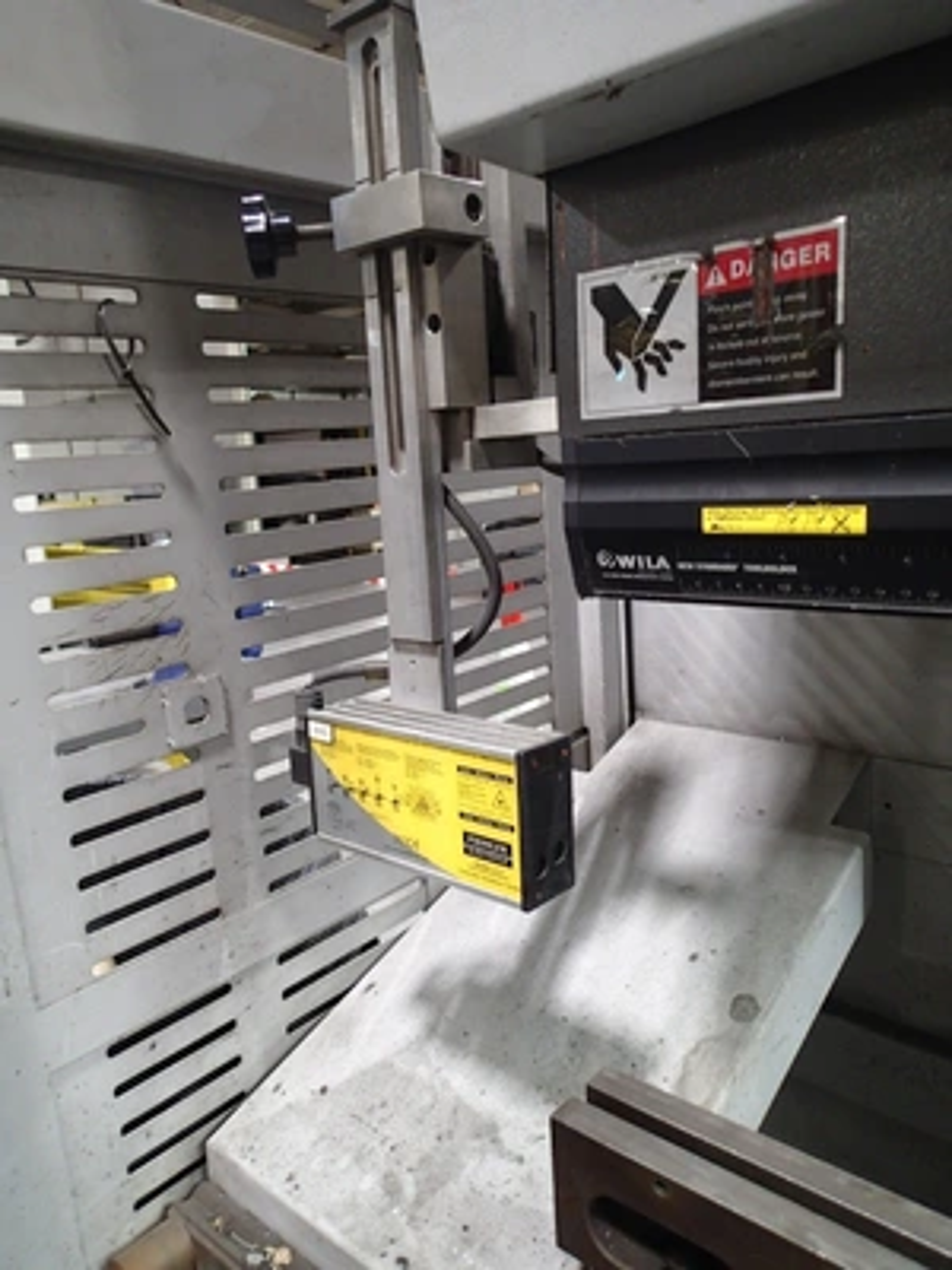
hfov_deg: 54.9
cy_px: 635
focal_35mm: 25
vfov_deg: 69.4
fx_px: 917
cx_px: 476
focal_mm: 4.5
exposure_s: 1/30
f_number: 2
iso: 320
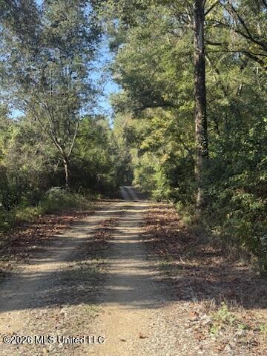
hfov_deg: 30.3
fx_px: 494
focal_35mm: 48
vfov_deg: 39.7
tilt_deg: +0.6
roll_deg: +0.4
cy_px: 178
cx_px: 134
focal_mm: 6.76
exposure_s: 1/875
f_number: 1.78
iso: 64
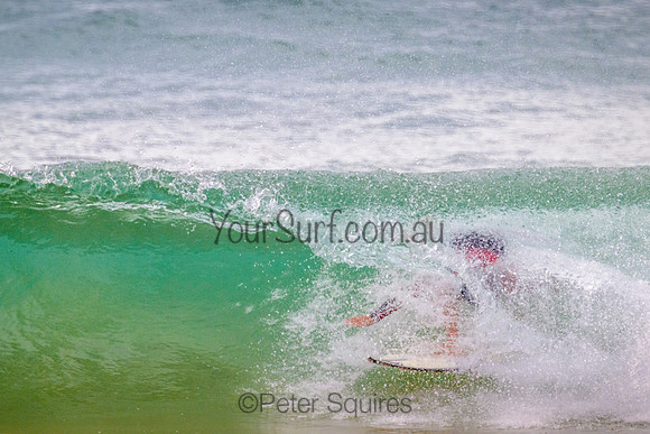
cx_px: 325
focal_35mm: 1082
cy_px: 141
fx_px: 19532
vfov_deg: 1.3
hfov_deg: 1.9
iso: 1600
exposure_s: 1/2000
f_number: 11
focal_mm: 800
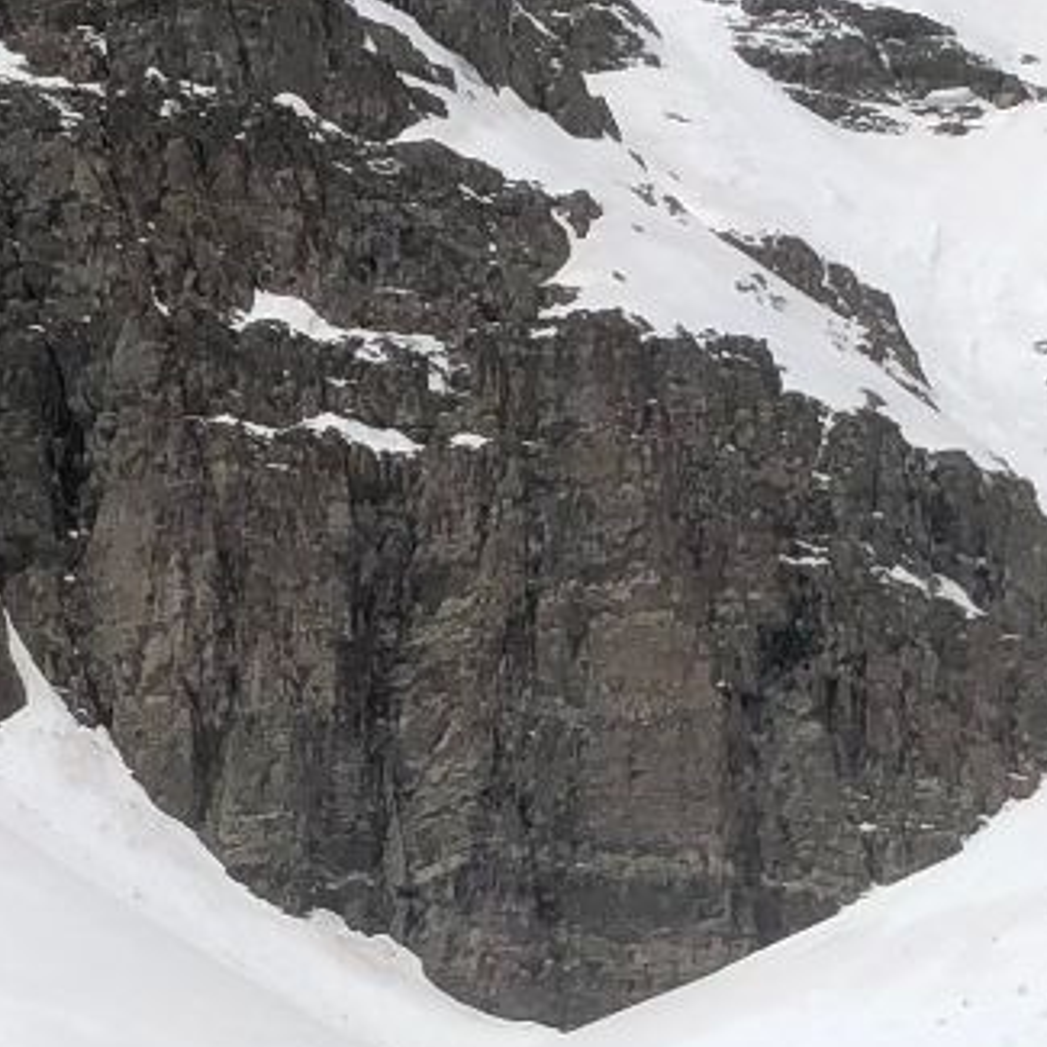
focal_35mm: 156
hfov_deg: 11.2
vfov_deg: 11.0
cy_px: 1195
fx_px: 5338
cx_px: 863
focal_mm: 3.99
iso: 20
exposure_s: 1/12048
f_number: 1.8
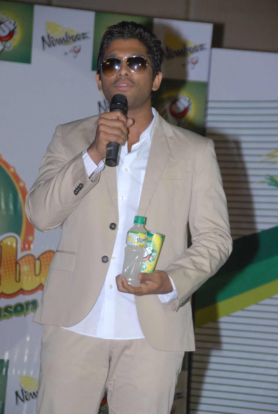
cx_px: 139
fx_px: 1816
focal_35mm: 158
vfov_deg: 13.0
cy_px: 207
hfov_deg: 8.8
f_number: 6.3
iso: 400
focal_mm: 105
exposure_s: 1/125
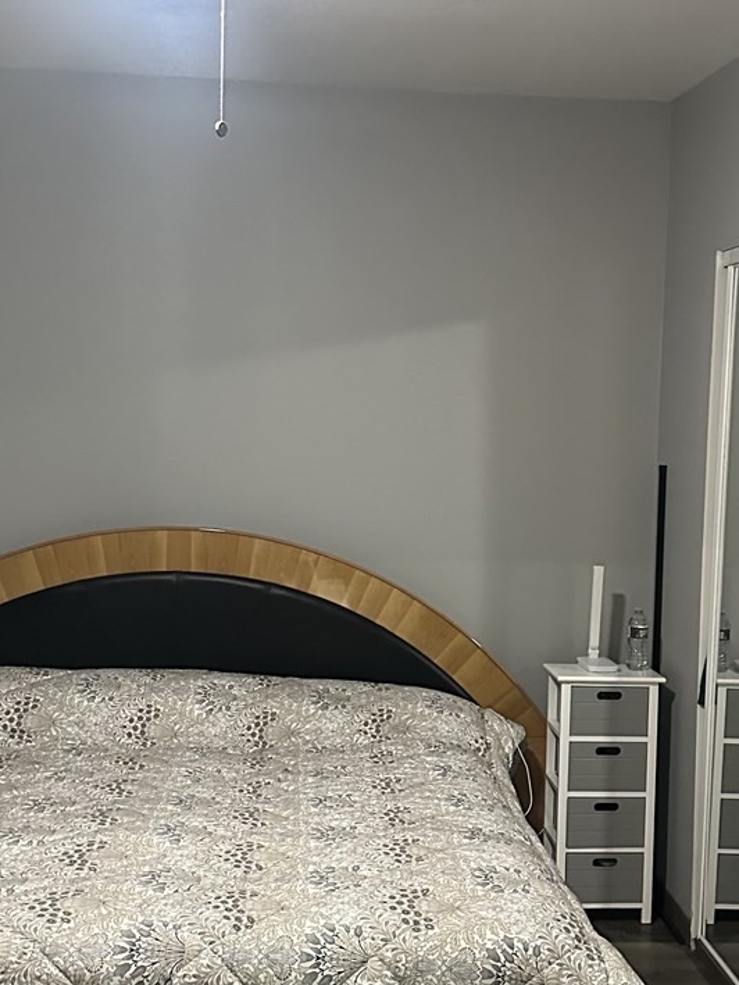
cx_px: 432
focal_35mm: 52
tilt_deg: -3.5
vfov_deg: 36.8
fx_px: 1480
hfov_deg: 28.0
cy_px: 524
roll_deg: -0.9
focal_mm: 6.86
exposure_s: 1/40
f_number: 1.78
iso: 1000
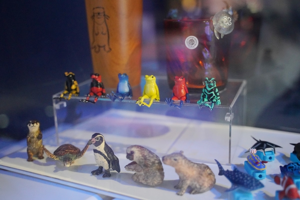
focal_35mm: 45
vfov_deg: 29.9
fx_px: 375
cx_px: 150
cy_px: 100
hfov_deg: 43.6
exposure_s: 1/100
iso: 12800
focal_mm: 45
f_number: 2.8
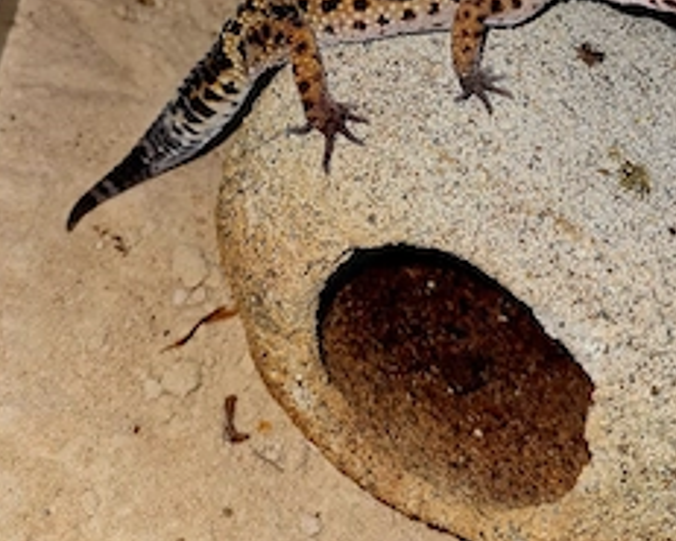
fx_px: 881
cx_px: 372
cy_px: 88
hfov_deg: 41.9
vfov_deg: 32.9
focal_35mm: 44
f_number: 1.8
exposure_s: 1/33
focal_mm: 5.4
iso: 70
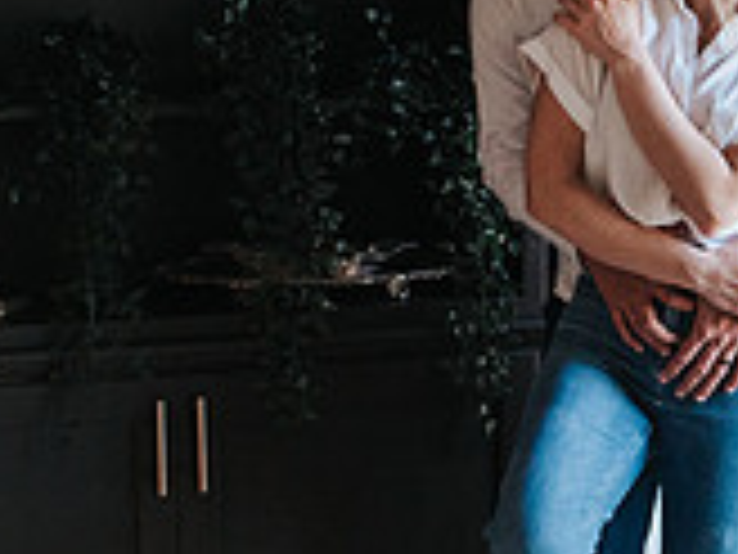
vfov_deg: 12.4
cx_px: 706
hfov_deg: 16.3
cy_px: 318
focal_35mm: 119
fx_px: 2537
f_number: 3.2
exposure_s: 1/400
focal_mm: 35
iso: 1000
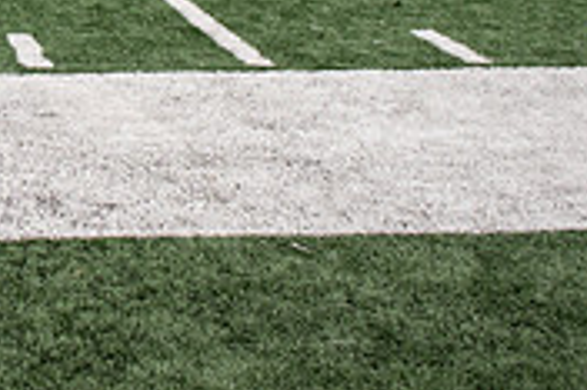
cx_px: -157
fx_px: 1450
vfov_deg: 14.4
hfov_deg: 21.0
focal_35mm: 89
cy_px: -168
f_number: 8
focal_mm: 27
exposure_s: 1/640
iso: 500
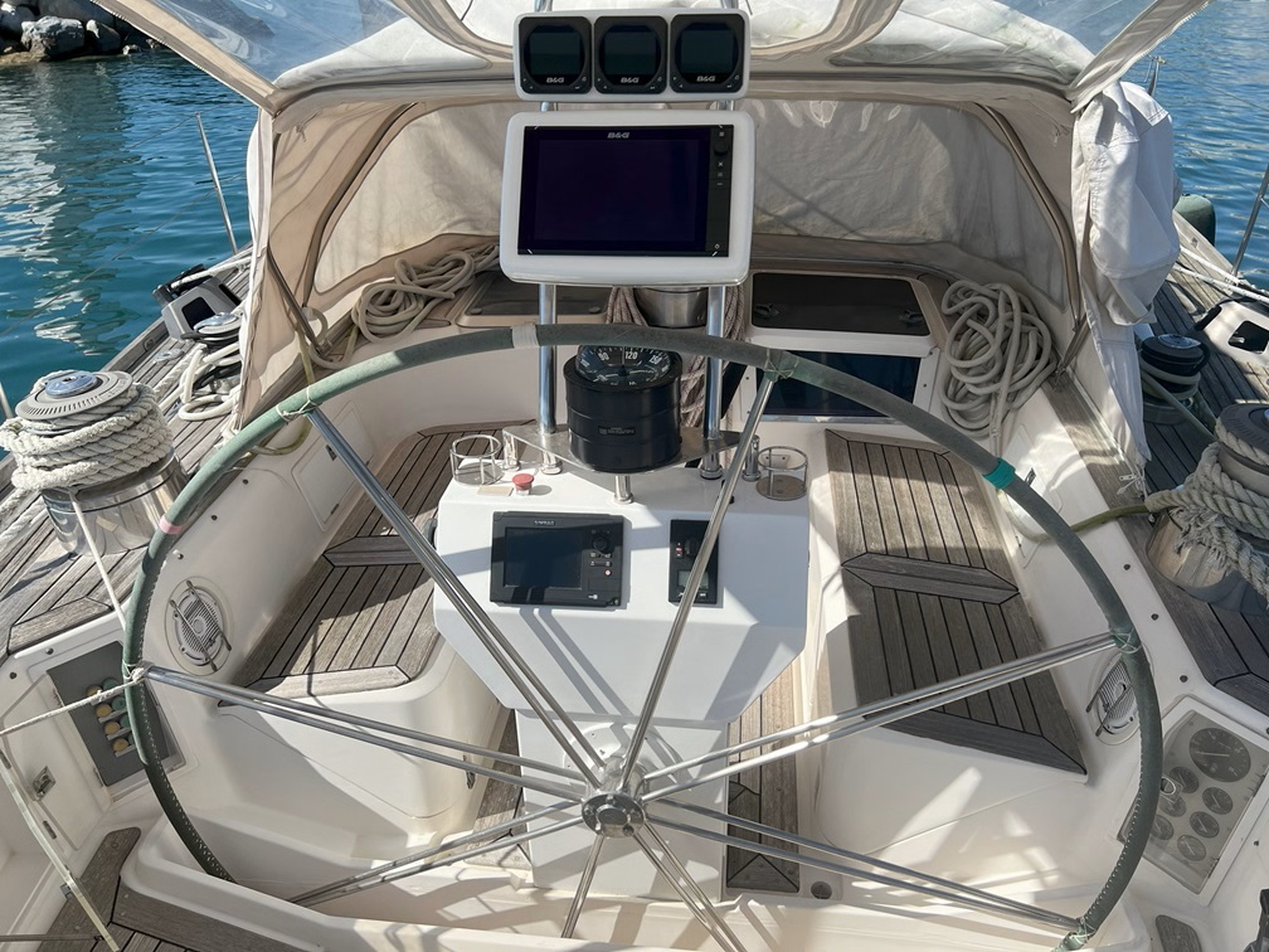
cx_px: 634
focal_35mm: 26
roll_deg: +1.2
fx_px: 953
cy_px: 476
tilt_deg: -29.2
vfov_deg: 53.1
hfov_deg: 67.3
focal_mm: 5.7
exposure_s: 1/4115
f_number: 1.5
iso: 50
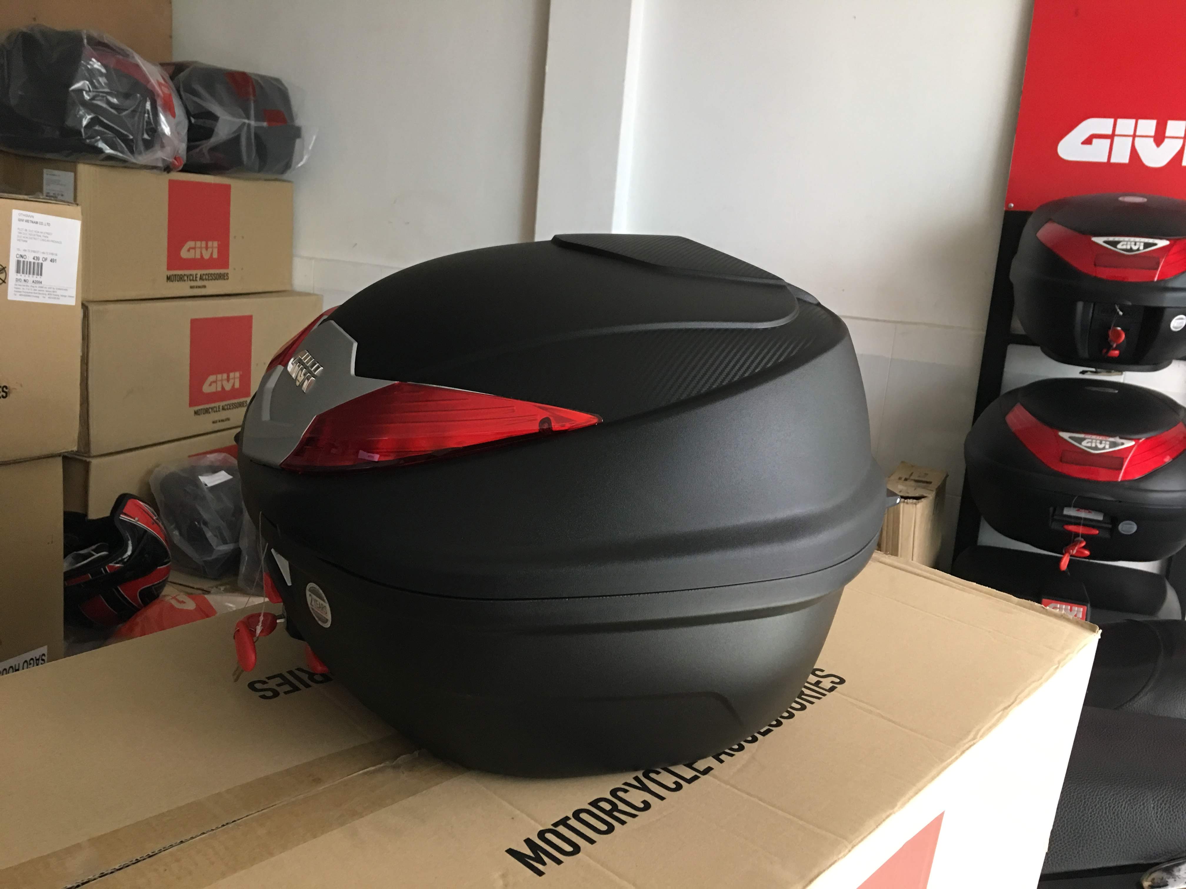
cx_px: 593
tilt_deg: -11.2
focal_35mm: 29
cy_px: 444
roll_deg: -4.1
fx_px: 994
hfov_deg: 61.7
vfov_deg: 48.2
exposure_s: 1/17
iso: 100
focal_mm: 4.15
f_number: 2.2
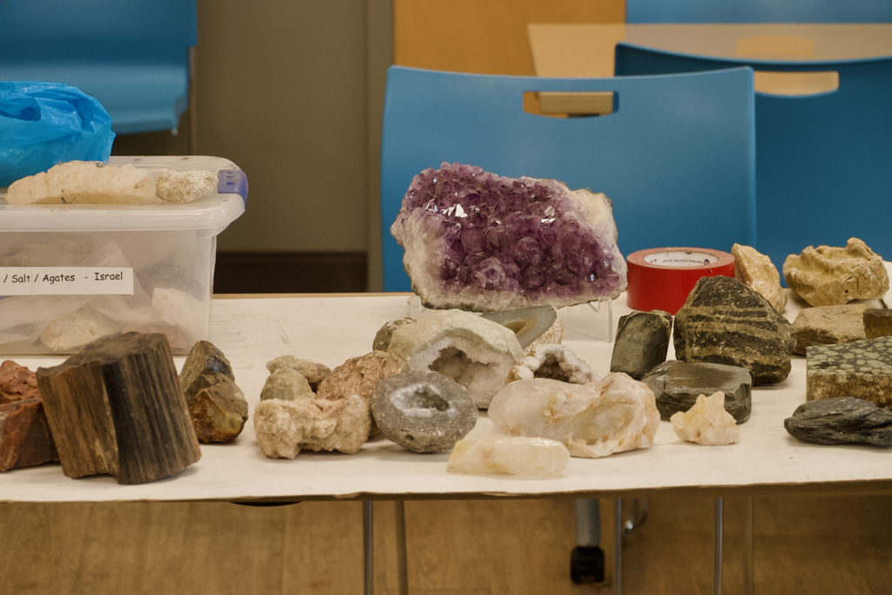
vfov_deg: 8.9
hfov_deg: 13.3
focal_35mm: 154
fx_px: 3816
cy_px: 298
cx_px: 446
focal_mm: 56.39
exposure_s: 1/100
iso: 800
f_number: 4
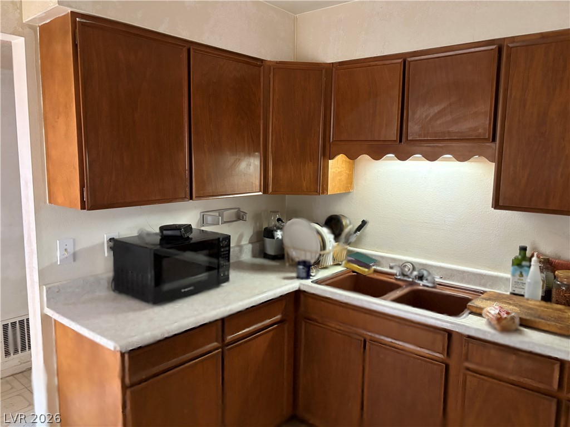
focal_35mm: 26
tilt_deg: -5.0
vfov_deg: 53.1
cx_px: 285
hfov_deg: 67.3
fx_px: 428
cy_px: 214
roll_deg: -1.7
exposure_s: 1/60
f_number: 1.6
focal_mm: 5.96
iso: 400
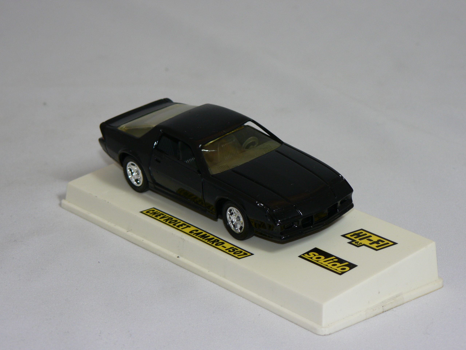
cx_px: 233
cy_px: 175
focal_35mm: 117
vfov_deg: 12.7
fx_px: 1575
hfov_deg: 16.8
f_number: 3.2
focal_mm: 19.5
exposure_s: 1/60
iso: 80
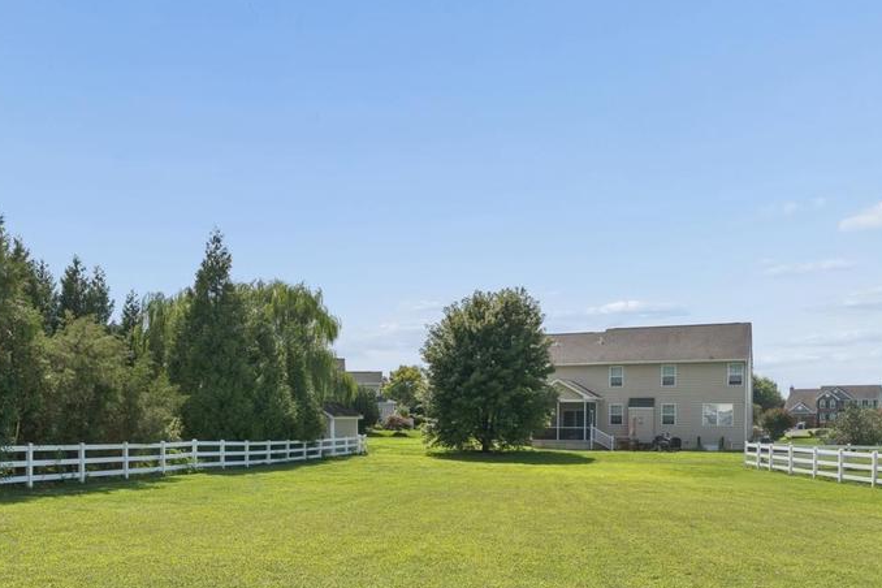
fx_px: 859
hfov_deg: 53.3
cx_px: 295
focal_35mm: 35
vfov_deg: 37.0
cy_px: 429
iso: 100
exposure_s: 1/400
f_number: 8
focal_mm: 11
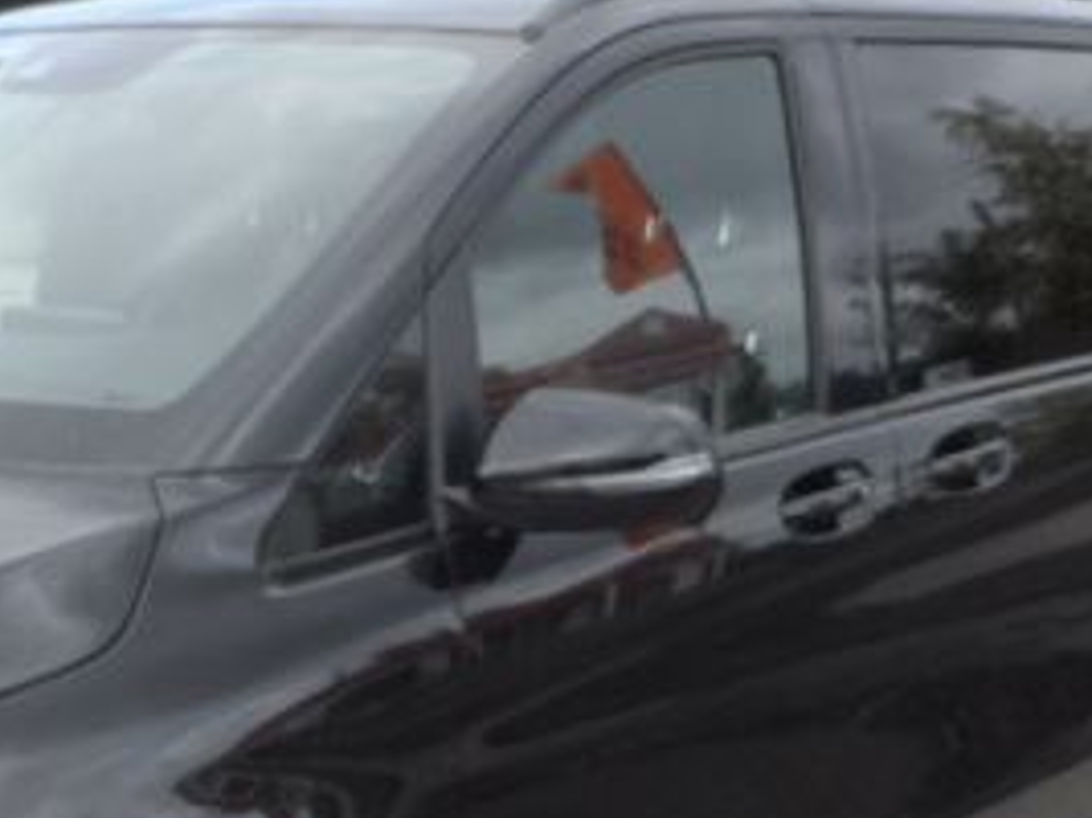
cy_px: 601
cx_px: 188
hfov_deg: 26.4
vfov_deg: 20.3
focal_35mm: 72
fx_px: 2270
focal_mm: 4
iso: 80
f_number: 3.2
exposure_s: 1/180
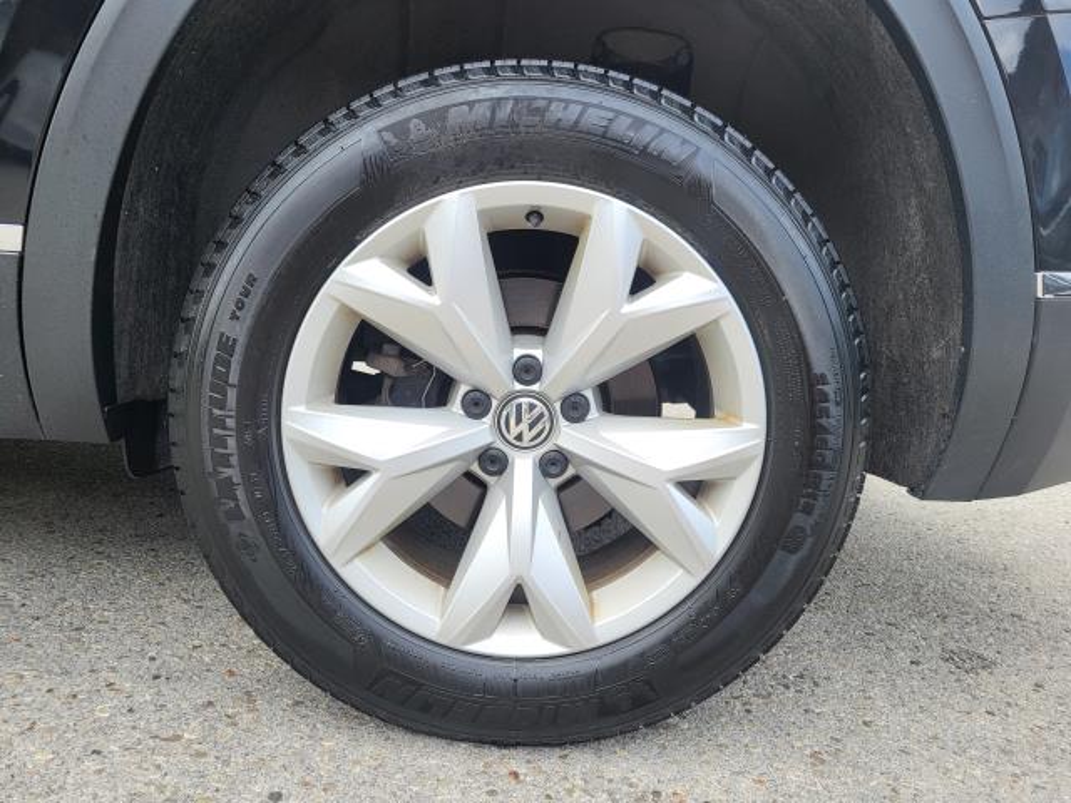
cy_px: 402
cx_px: 536
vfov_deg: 53.1
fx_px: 804
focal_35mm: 26
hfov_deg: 67.3
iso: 40
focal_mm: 5.4
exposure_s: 1/443
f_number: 1.8
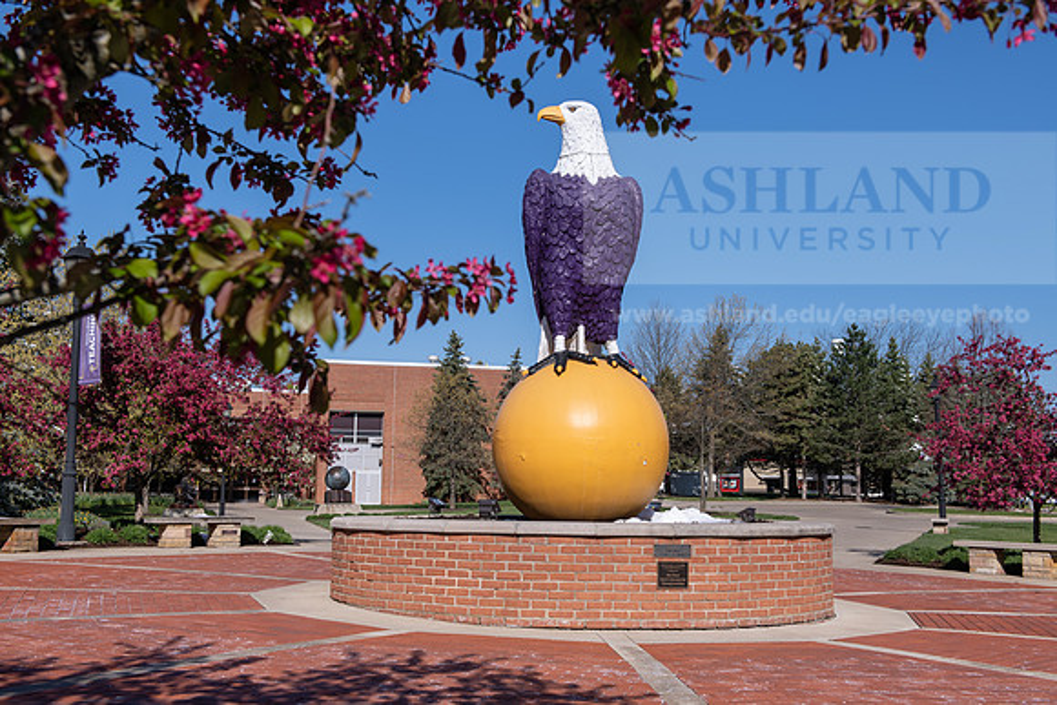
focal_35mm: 44
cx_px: 528
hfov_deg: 44.5
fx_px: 1292
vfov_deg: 30.5
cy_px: 352
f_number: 8
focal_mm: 44
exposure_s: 1/400
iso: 125
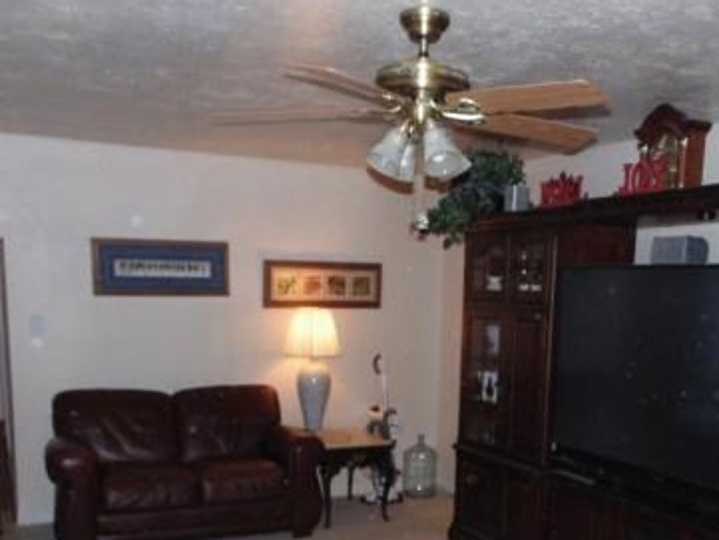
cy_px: 458
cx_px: 414
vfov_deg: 35.2
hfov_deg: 47.7
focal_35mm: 39
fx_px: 810
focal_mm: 4
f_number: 3.1
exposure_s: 1/30
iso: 200
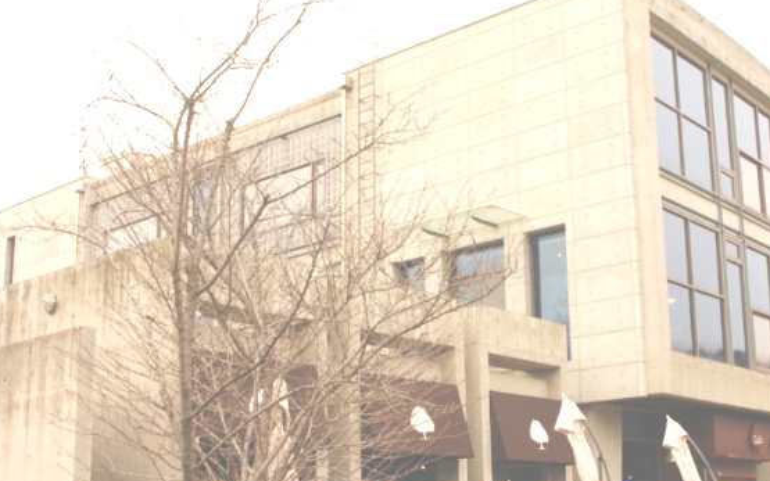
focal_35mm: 52
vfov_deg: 24.8
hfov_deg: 38.6
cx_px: 490
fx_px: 1091
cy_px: 316
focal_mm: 20
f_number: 8
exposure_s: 1/180
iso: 200
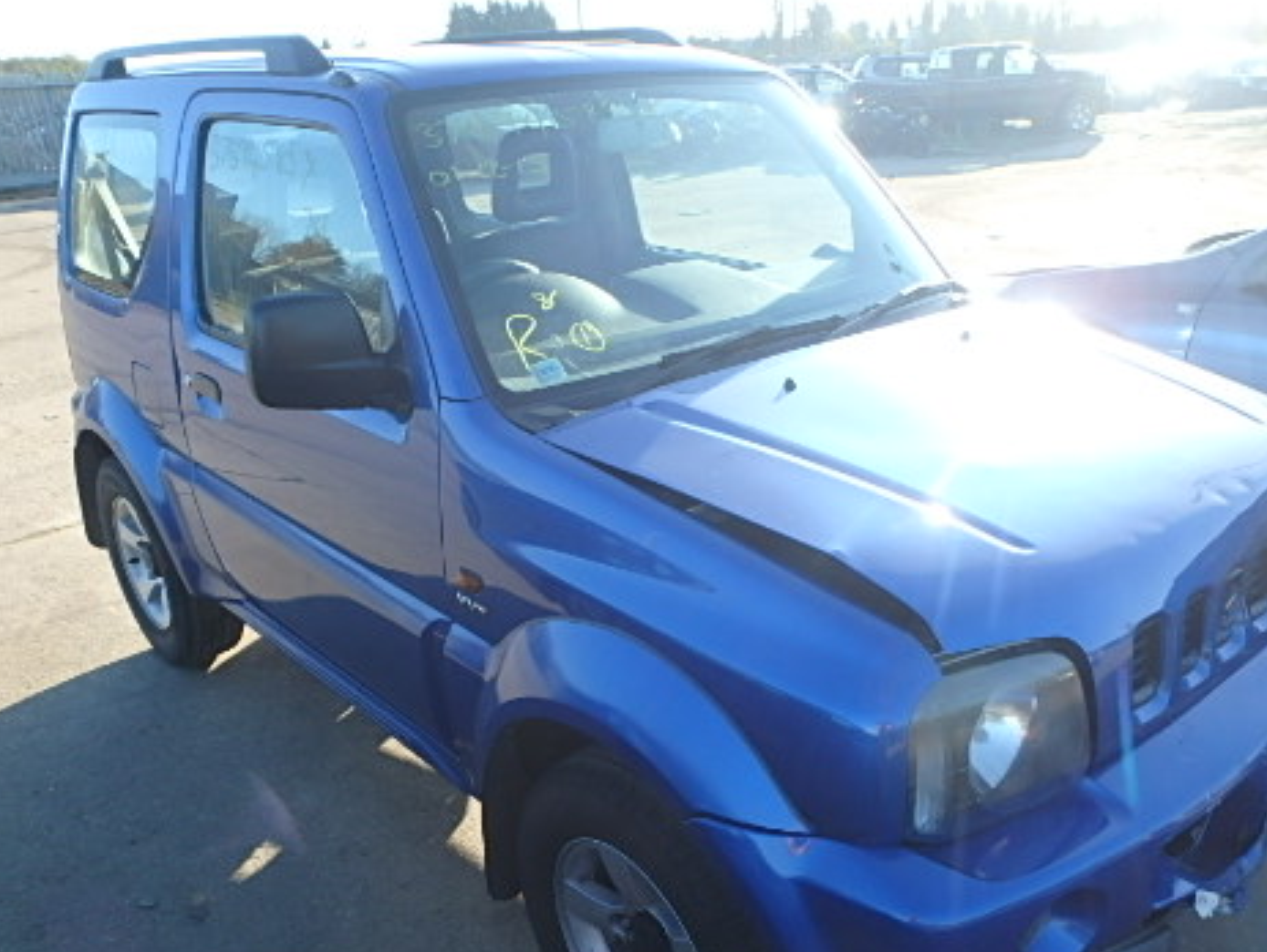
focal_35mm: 29
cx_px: 657
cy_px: 616
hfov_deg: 61.6
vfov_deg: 47.7
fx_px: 1062
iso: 125
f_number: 3.5
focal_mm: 3.7
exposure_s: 1/250
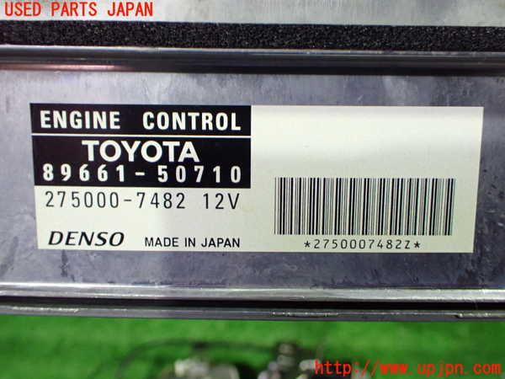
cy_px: 190
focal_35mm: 30
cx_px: 252
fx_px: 438
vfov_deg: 46.8
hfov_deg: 60.0
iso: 800
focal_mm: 5.4
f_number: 2.3
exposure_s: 1/40
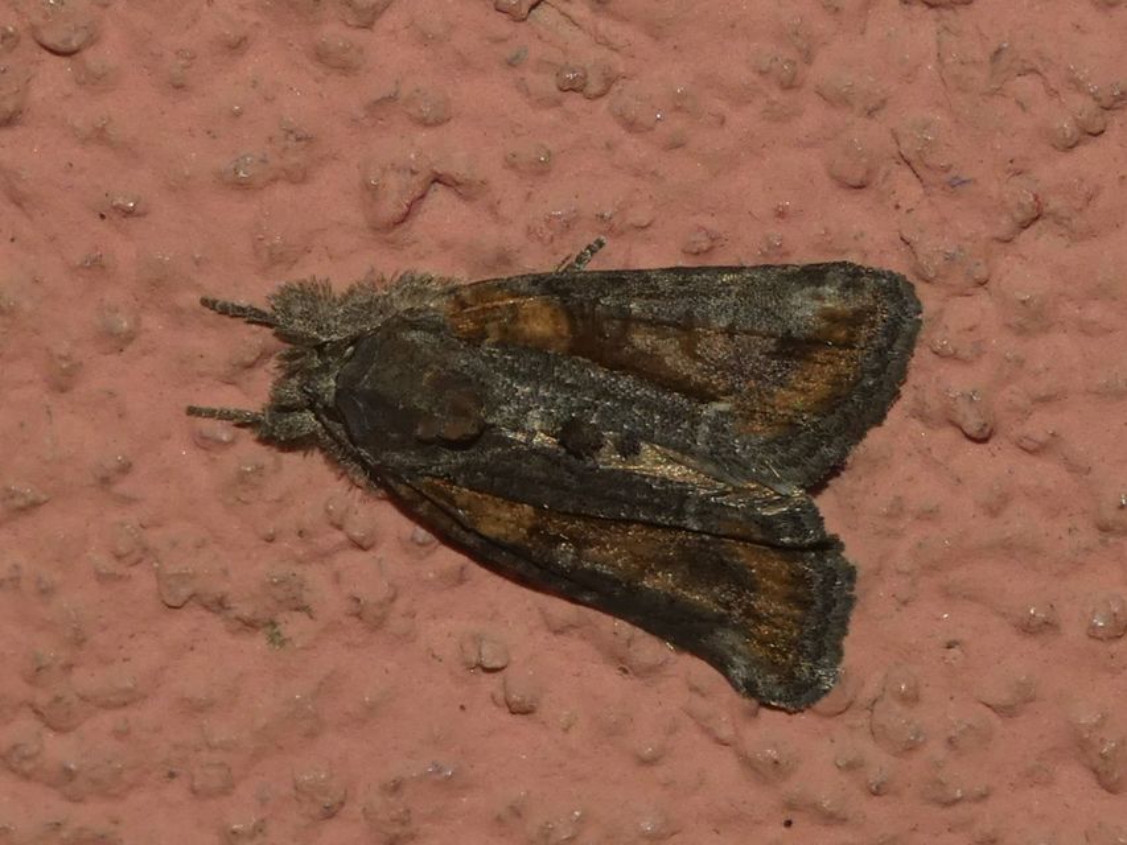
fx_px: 5112
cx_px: 564
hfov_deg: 12.6
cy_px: 422
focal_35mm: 157
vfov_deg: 9.5
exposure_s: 1/60
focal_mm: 28.1
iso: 80
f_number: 5.4
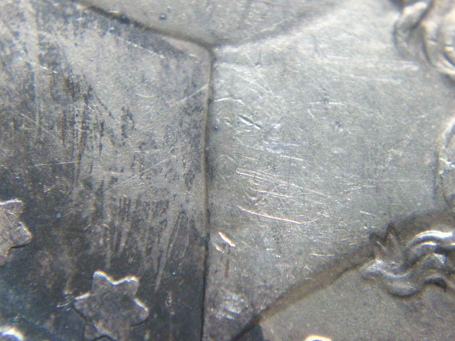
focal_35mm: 111
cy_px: 170
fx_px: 1459
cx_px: 228
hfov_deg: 17.7
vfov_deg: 13.3
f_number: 5.2
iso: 160
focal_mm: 18.6
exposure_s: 1/38.8
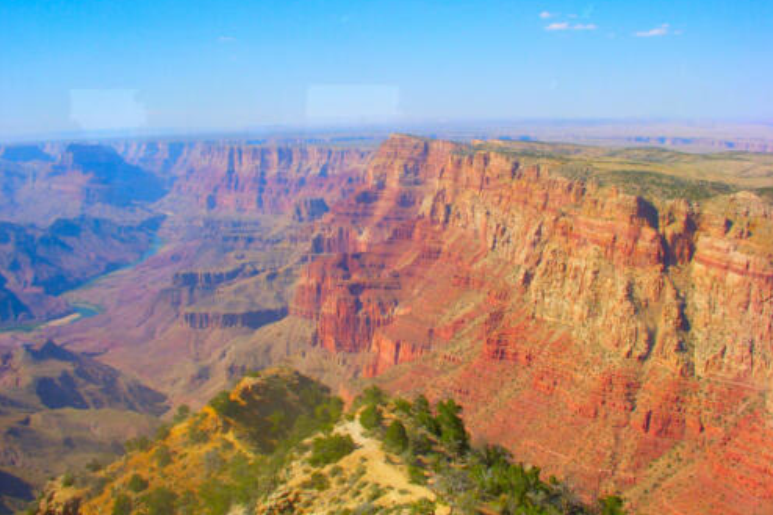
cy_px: 245
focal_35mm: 40
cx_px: 390
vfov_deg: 33.4
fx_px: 859
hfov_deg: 48.5
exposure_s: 1/250
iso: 100
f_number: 6.6
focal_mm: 6.3
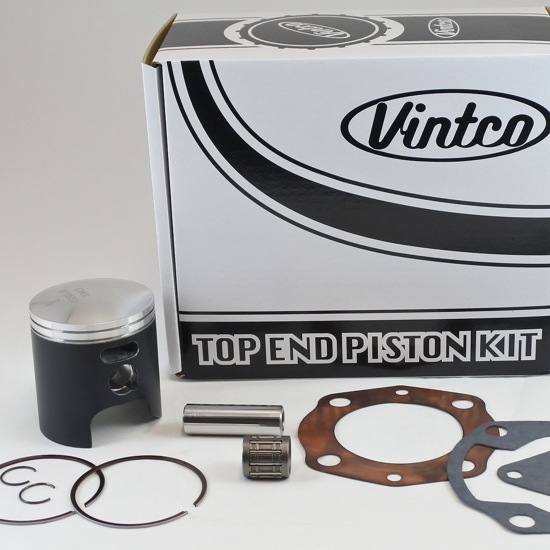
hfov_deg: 37.4
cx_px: 331
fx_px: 809
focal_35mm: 45
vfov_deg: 37.6
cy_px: 274
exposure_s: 1/125
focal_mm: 13.1
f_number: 4
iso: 400
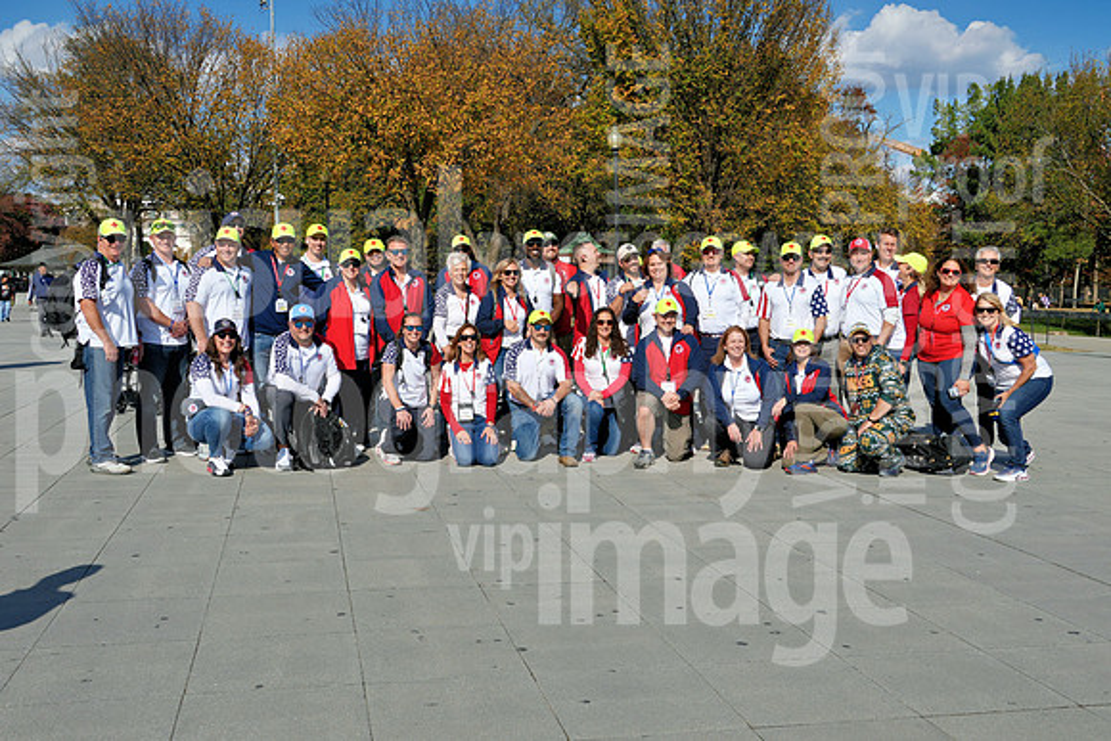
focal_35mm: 38
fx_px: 1158
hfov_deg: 51.3
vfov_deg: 35.5
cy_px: 370
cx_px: 556
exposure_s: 1/160
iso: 100
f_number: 14
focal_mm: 25
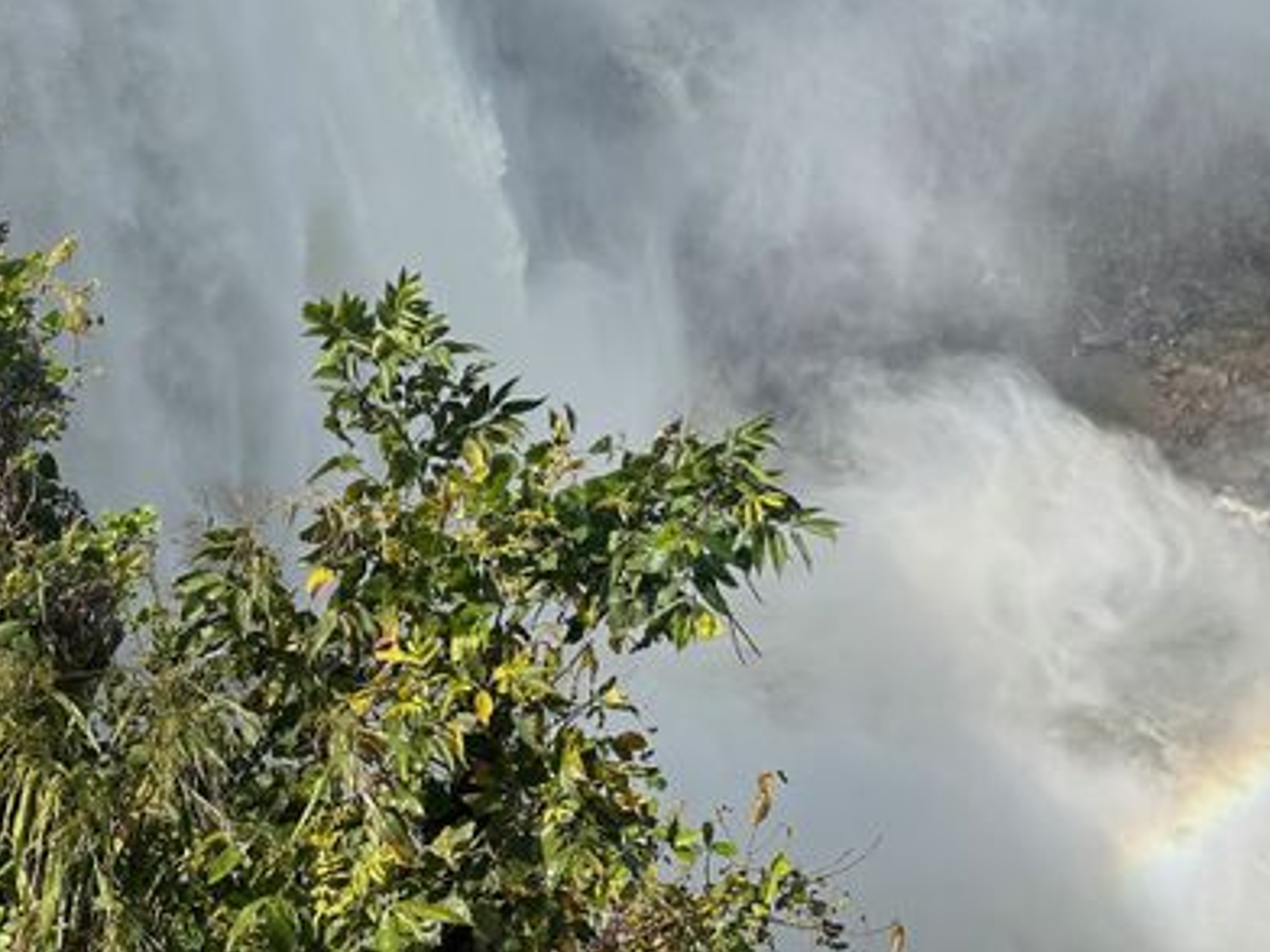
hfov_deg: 38.1
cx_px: 917
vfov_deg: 28.1
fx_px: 1798
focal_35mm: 49
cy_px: 32
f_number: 1.78
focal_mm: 6.86
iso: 80
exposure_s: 1/4184
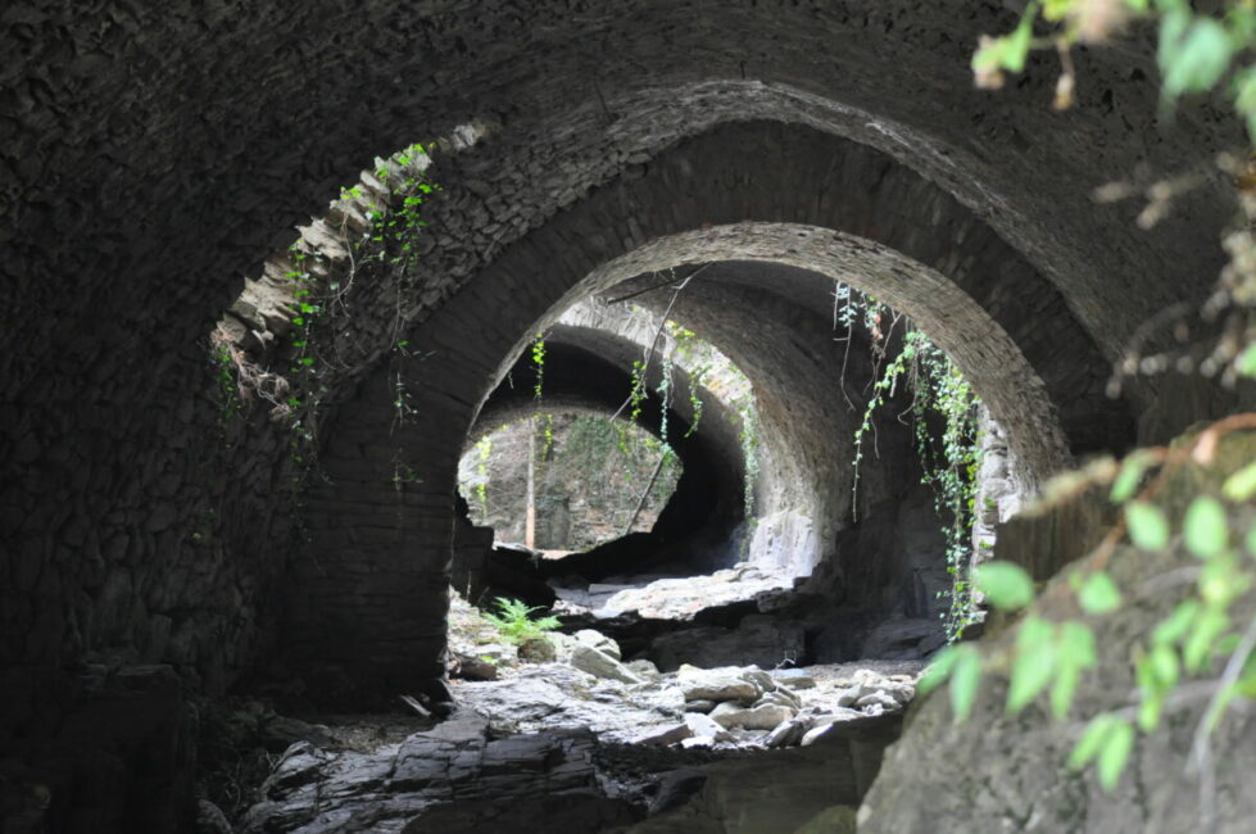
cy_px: 417
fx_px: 3763
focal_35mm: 108
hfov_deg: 18.9
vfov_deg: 12.6
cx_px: 628
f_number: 4.5
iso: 800
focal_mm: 72
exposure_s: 1/50
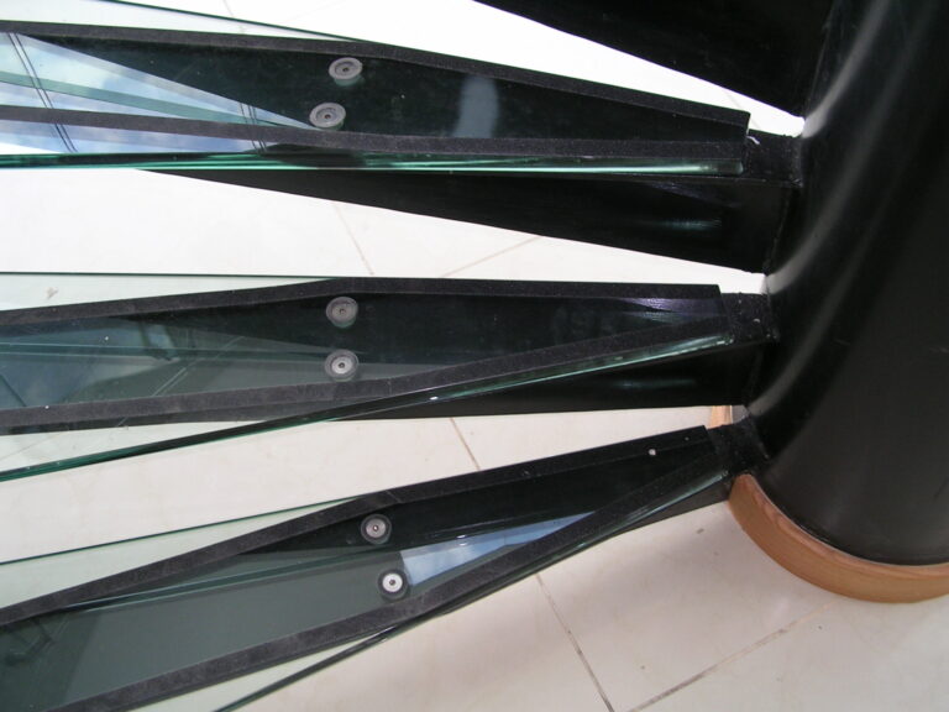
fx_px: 1042
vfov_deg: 37.7
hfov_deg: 49.0
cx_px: 474
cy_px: 356
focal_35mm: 38
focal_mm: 5.8
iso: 50
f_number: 2.8
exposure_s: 1/35.5
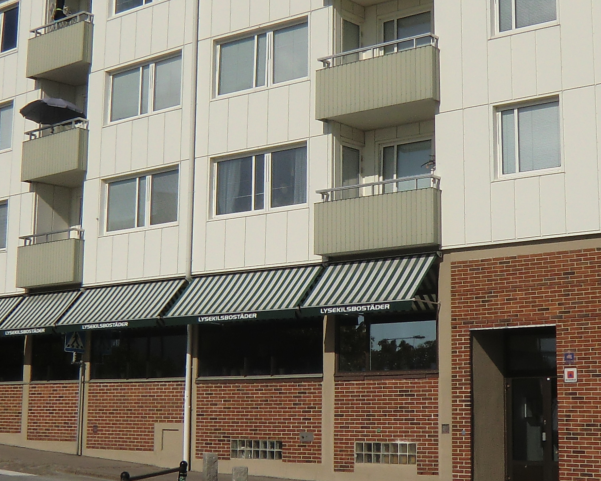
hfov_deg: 28.3
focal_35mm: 67
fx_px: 1192
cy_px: 213
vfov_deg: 22.8
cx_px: 292
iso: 64
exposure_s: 1/640
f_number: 7.5
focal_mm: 4.3
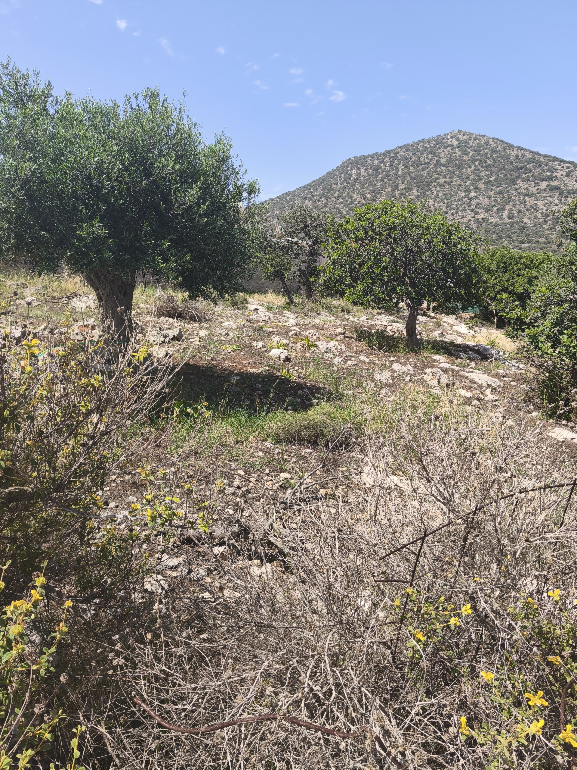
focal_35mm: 23
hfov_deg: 58.9
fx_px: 511
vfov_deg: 73.9
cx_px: 288
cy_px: 385
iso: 80
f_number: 1.7
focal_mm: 5.35
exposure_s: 1/1734
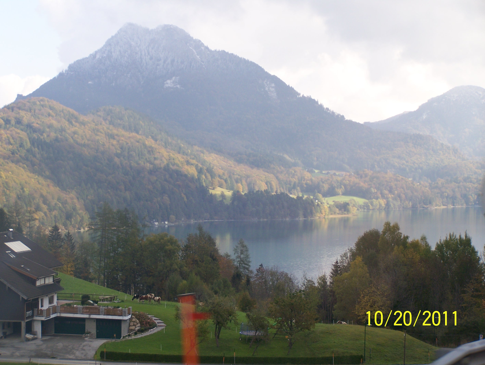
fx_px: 1150
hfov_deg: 23.8
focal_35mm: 82
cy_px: 182
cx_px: 242
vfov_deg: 18.0
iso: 80
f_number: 3.2
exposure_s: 1/125
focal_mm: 13.7
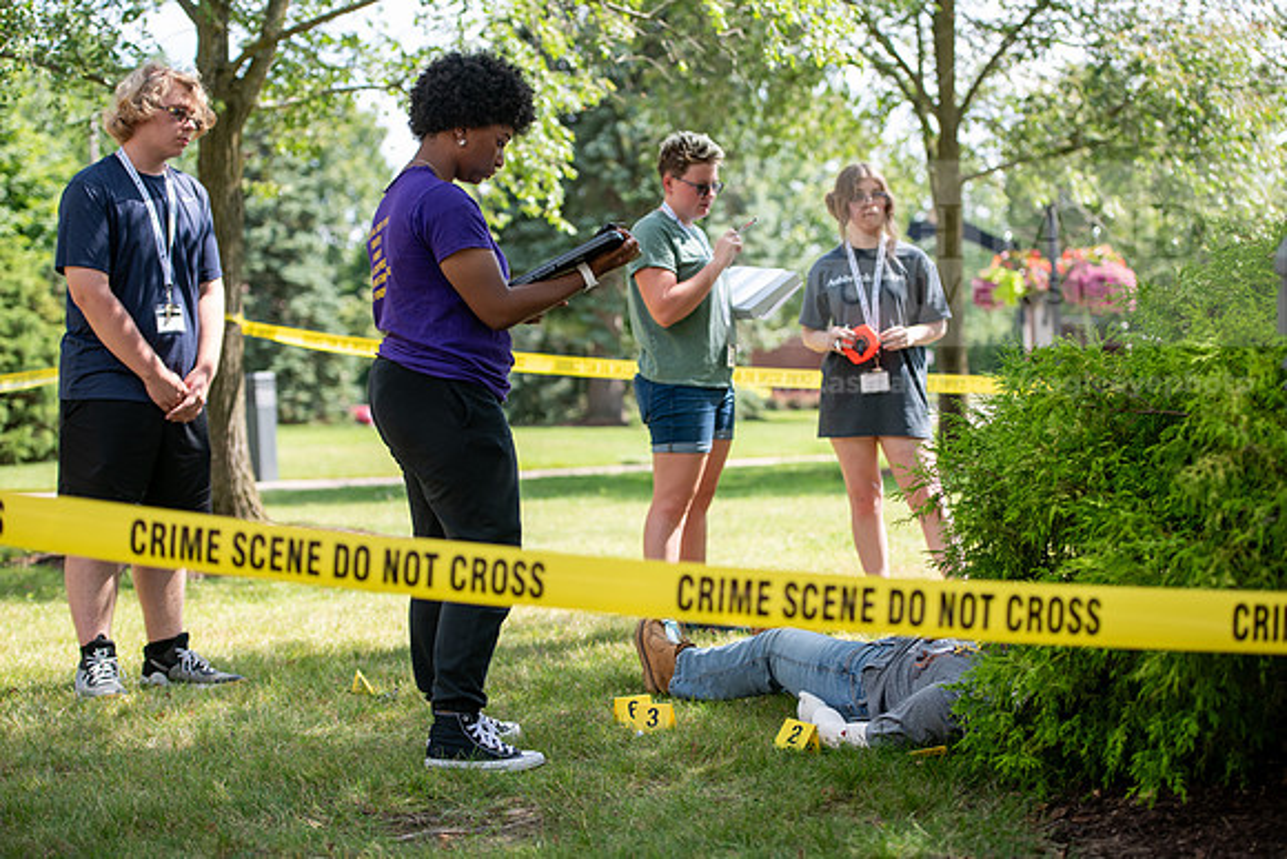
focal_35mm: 70
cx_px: 644
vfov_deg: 19.5
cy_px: 430
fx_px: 2503
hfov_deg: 28.8
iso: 160
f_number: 3.2
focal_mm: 70
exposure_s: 1/500
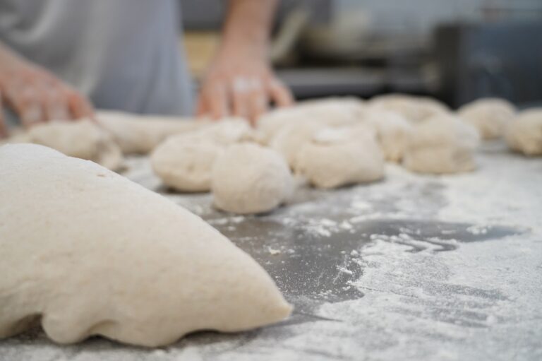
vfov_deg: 31.9
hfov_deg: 46.4
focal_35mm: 42
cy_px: 180
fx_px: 632
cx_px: 271
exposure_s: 1/200
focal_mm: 42
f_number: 4
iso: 2500
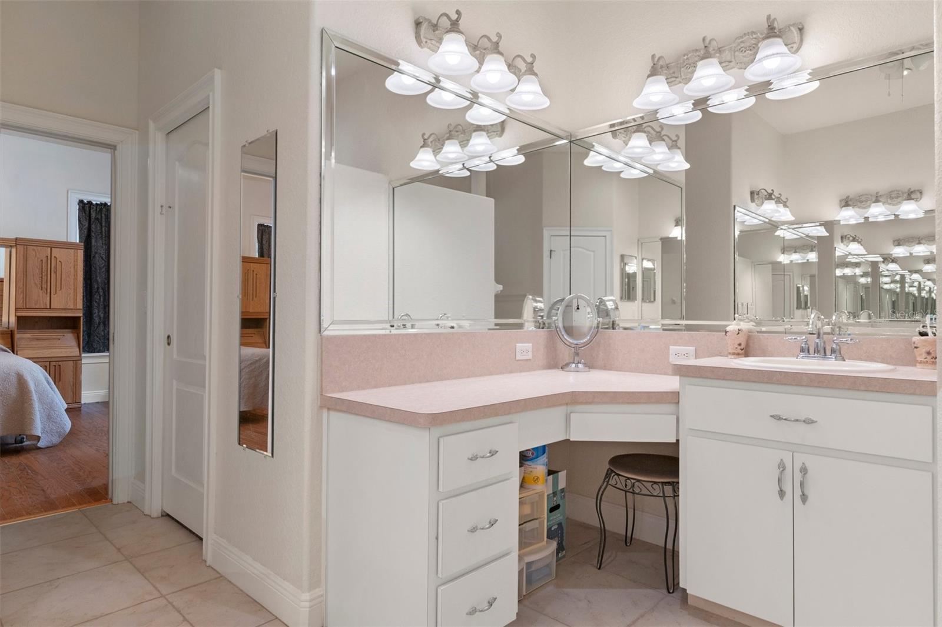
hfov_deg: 81.2
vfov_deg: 59.5
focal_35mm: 21
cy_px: 314
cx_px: 471
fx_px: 549
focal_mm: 14
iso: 320
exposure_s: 1/6
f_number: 8
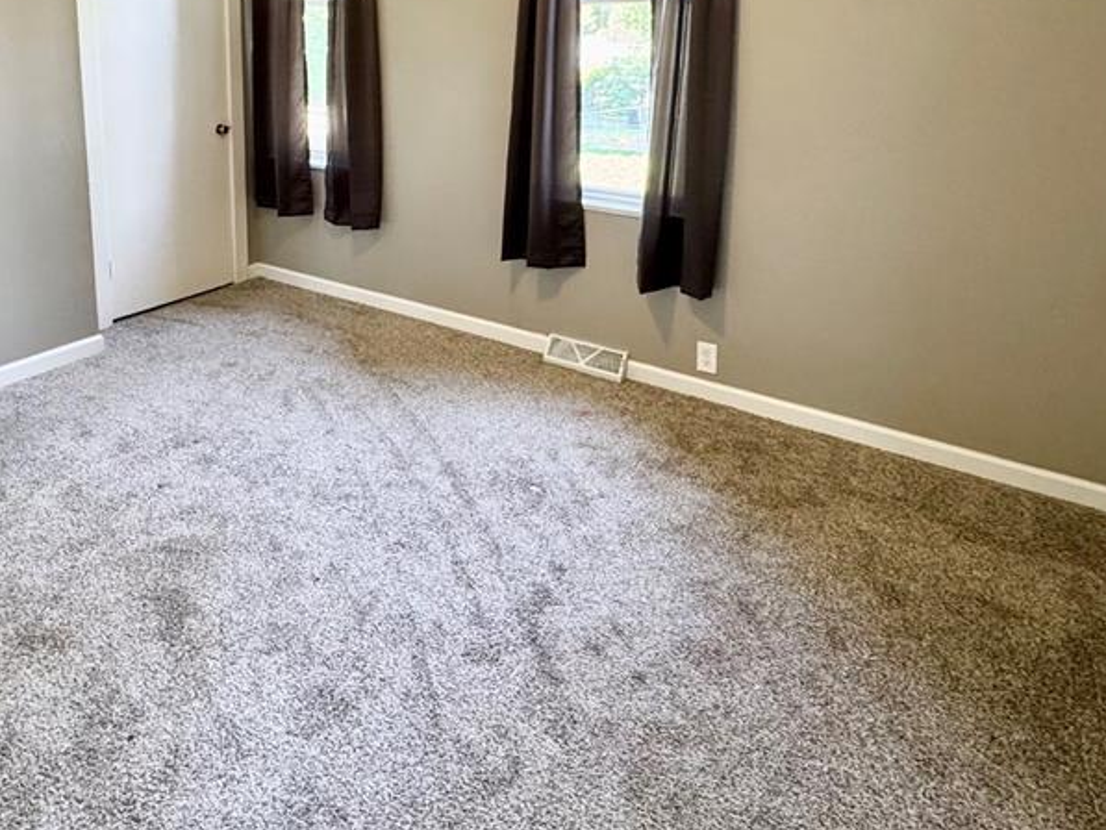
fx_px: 767
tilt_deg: -9.2
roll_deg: -0.6
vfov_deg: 52.6
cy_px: 150
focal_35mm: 24
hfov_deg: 71.2
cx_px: 472
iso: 320
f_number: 2.2
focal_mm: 2.22
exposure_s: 1/60
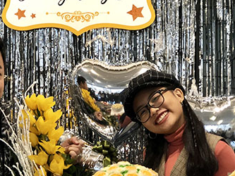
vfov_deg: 13.1
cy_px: 83
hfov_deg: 17.3
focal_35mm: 113
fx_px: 767
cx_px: 43
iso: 125
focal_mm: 6.6
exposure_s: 1/50
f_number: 2.8
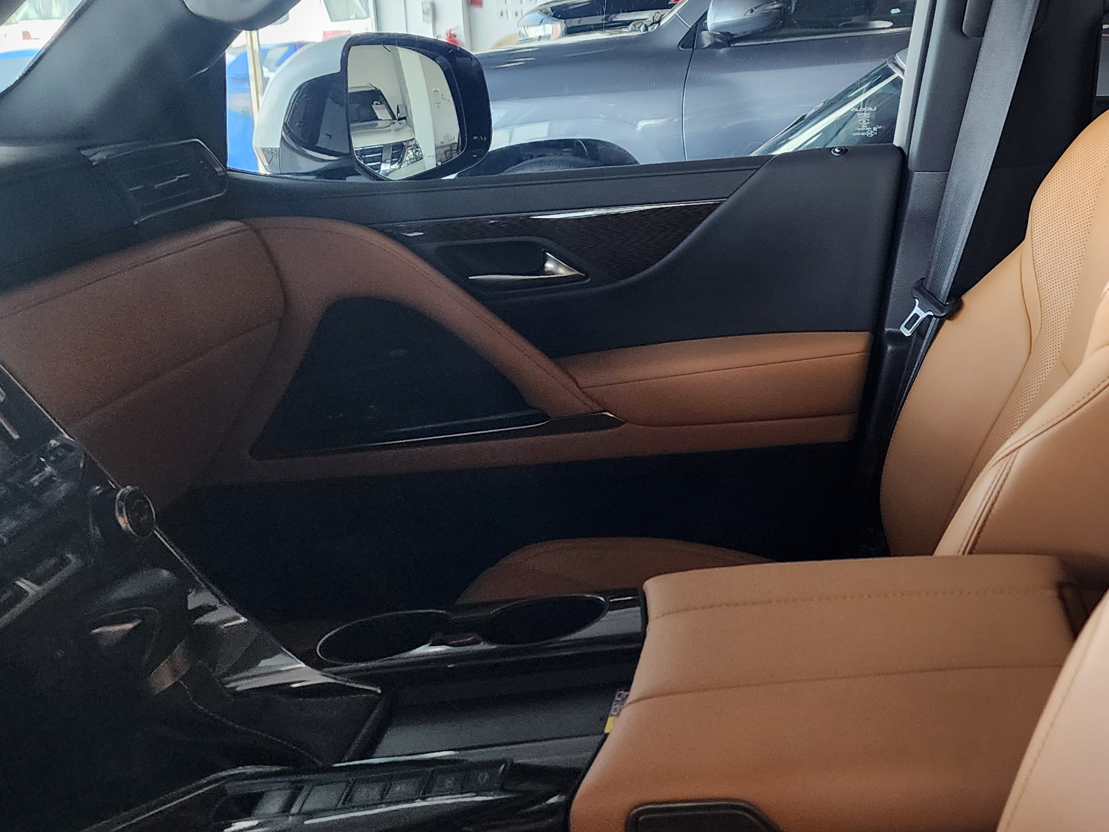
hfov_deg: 40.5
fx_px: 1442
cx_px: 872
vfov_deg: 31.9
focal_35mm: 45
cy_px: 266
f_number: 1.8
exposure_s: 1/100
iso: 160
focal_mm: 6.4
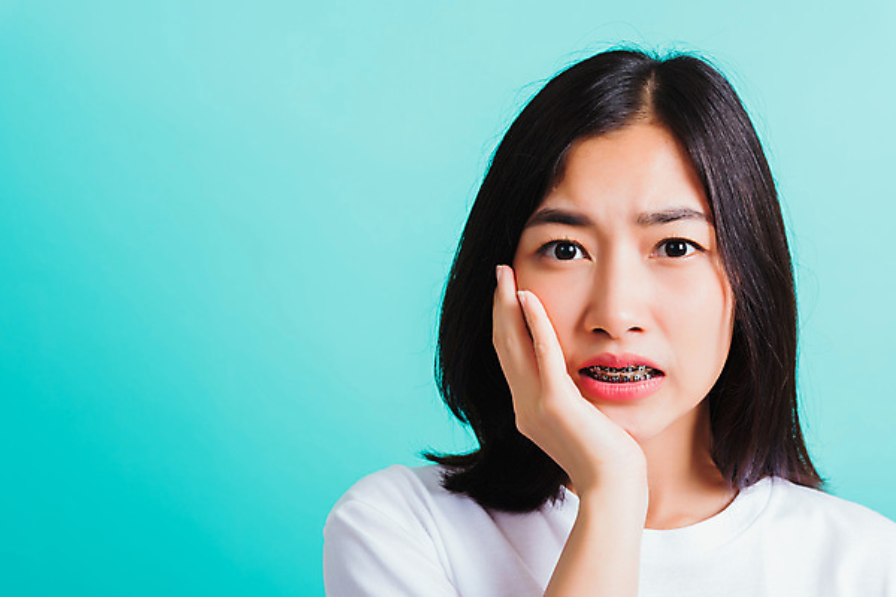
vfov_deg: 22.6
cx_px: 448
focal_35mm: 60
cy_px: 298
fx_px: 1493
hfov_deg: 33.4
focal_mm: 60
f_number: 9
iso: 200
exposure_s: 1/160
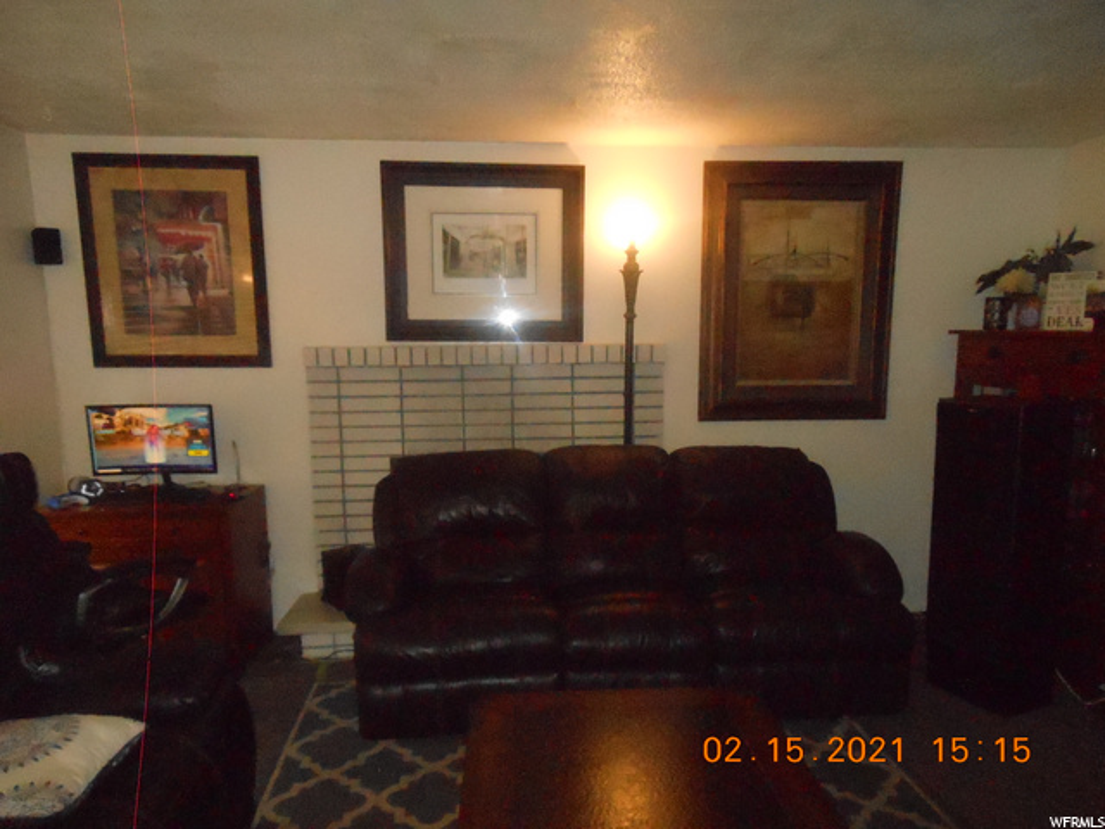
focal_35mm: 25
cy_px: 414
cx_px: 552
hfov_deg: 69.4
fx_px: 798
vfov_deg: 54.9
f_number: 10.2
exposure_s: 1/25
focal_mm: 4.5
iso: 1600
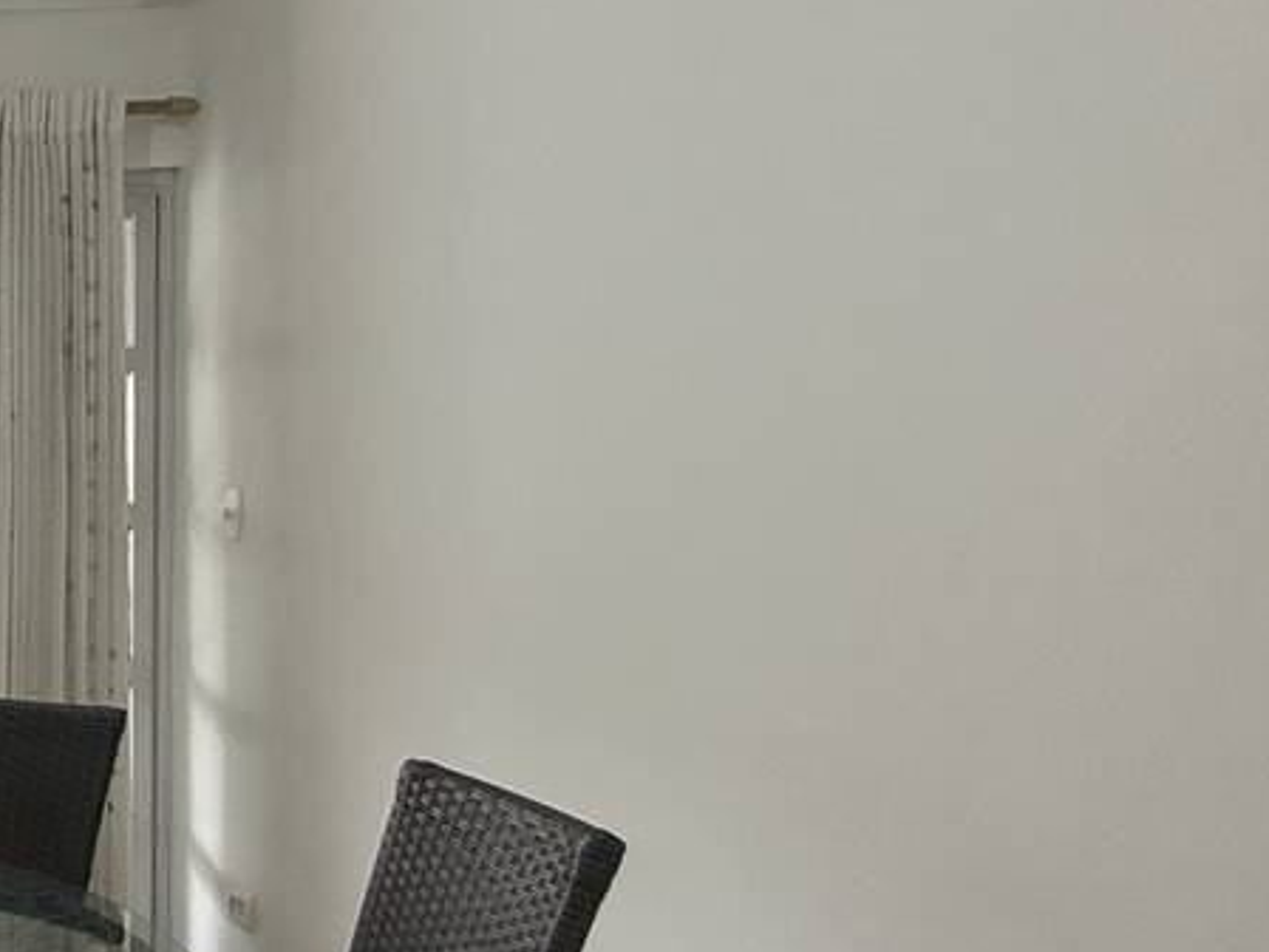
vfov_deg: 32.1
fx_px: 1650
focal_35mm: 45
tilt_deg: -1.8
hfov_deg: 28.6
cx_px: -598
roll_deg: +0.4
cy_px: 564
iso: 160
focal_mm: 2.22
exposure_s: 1/120
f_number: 2.2
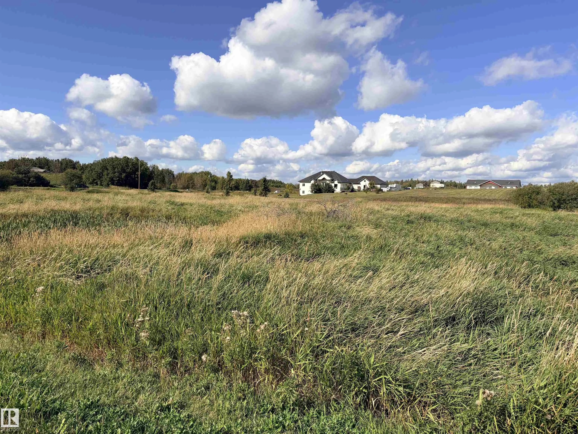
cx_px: 289
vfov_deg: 53.1
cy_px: 217
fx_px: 434
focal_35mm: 26
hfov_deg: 67.3
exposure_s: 1/4065
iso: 50
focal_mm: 5.96
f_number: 1.6
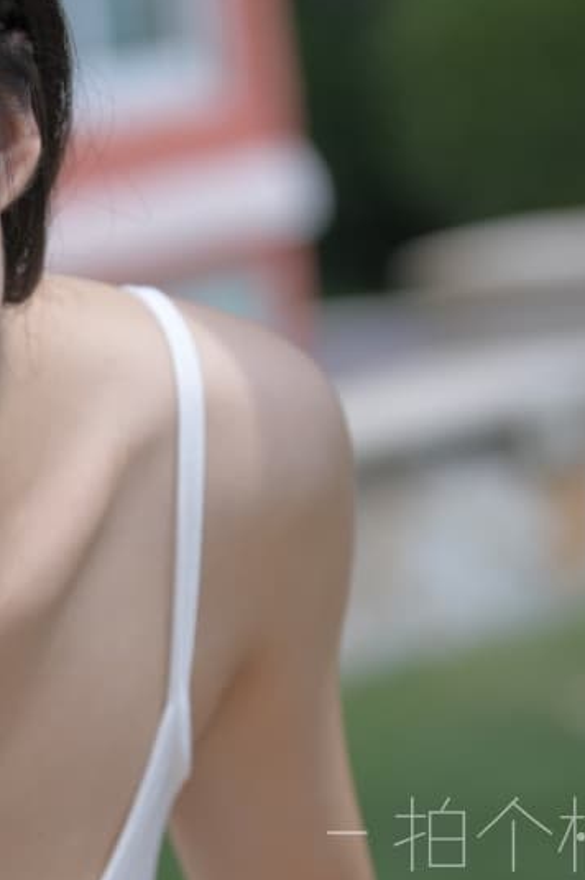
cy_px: 786
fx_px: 7395
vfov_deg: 6.8
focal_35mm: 303
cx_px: -67
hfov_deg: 4.5
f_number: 4
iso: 110
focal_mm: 90
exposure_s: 1/800
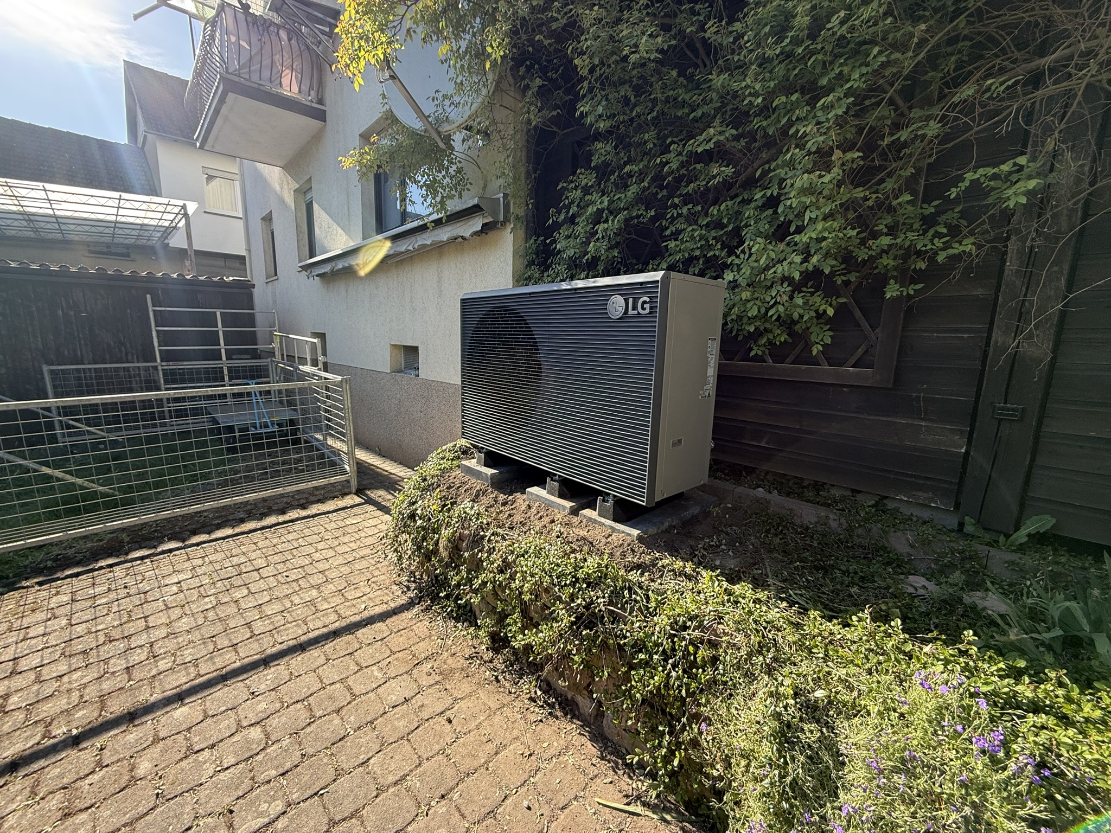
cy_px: 416
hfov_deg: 102.1
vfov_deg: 85.7
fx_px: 449
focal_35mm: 14
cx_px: 556
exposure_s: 1/344
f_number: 2.2
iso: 50
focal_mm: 2.22
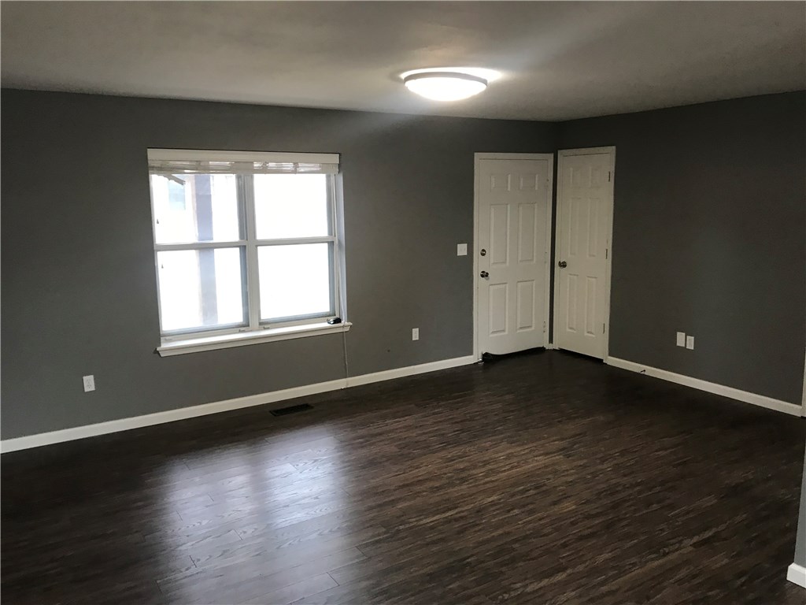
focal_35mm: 28
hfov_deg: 63.4
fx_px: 652
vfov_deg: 49.7
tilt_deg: -9.9
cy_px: 302
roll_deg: +2.4
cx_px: 403
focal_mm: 3.99
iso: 40
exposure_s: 1/17
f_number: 1.8
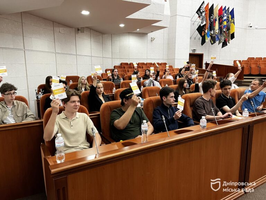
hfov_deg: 67.3
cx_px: 133
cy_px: 100
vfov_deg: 53.1
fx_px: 200
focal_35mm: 26
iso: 250
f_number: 1.6
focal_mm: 5.1
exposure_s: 1/50
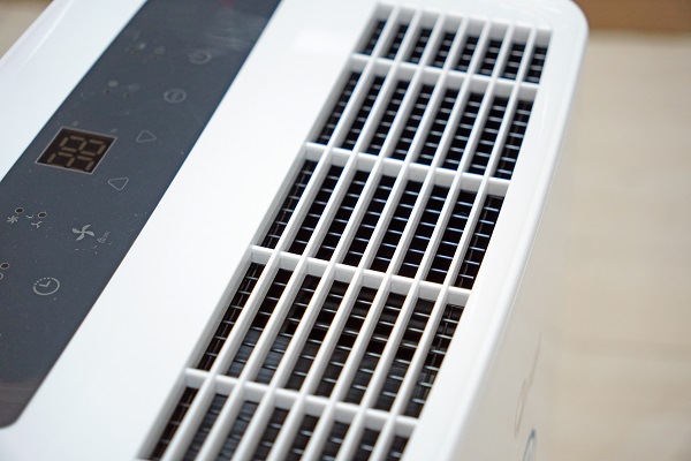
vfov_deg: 18.2
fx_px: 1439
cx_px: 346
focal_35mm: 75
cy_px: 230
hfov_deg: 27.0
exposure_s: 1/100
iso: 800
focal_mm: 50
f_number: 2.8
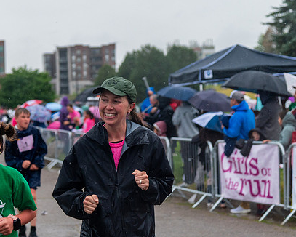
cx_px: 102
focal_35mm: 108
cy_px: 102
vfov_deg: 14.3
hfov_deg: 17.7
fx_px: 947
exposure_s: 1/3200
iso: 1600
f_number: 4
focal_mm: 66
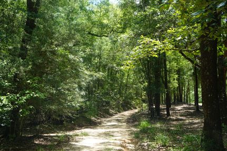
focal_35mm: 39
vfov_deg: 34.2
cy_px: 76
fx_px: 246
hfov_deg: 49.6
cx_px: 114
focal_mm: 39
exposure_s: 1/80
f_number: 6.3
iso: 100
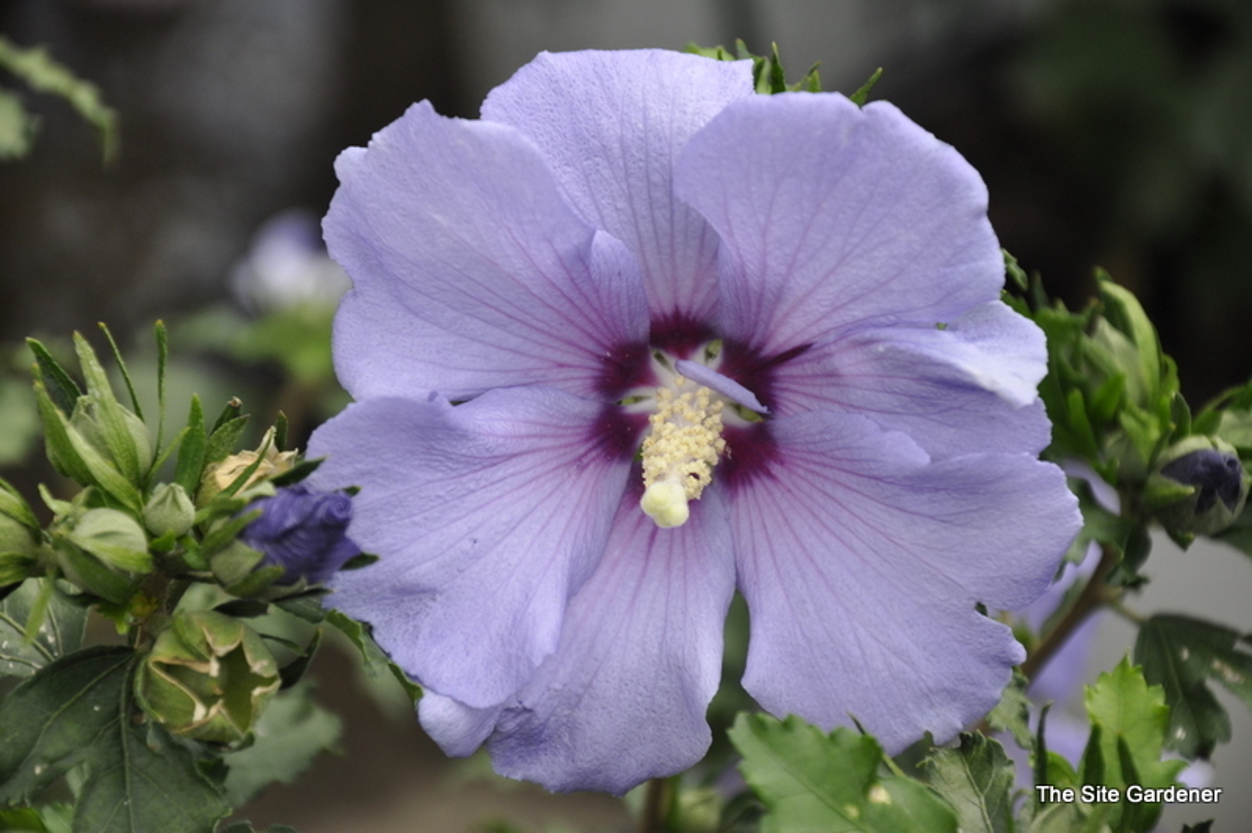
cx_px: 626
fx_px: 5473
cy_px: 416
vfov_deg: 8.7
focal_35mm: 158
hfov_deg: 13.1
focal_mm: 105
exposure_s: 1/350
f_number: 5.6
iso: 400
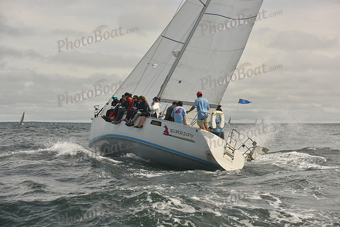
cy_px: 114
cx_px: 170
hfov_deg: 28.8
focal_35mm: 70
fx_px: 661
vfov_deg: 19.5
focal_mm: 70
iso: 320
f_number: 6.3
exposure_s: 1/1000
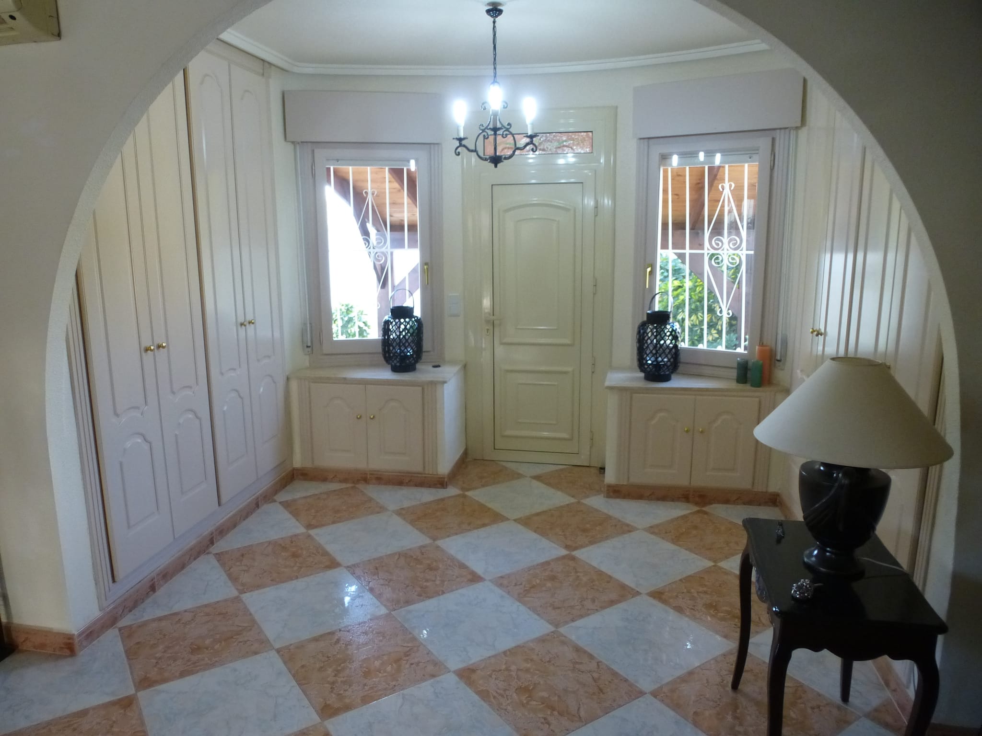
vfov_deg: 56.8
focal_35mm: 24
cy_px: 368
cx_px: 491
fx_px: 681
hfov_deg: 71.6
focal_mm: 4.3
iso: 400
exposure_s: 1/40
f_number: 3.3
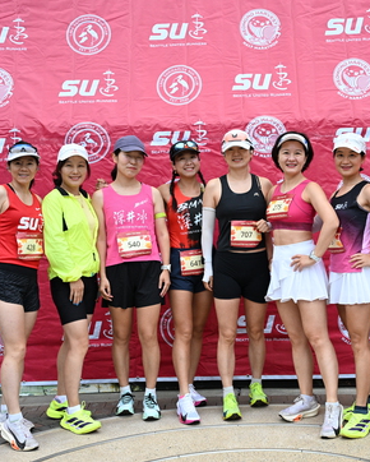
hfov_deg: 26.6
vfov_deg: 33.0
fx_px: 780
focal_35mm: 57
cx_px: 242
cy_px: 232
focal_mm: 40
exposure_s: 1/500
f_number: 4
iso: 2000
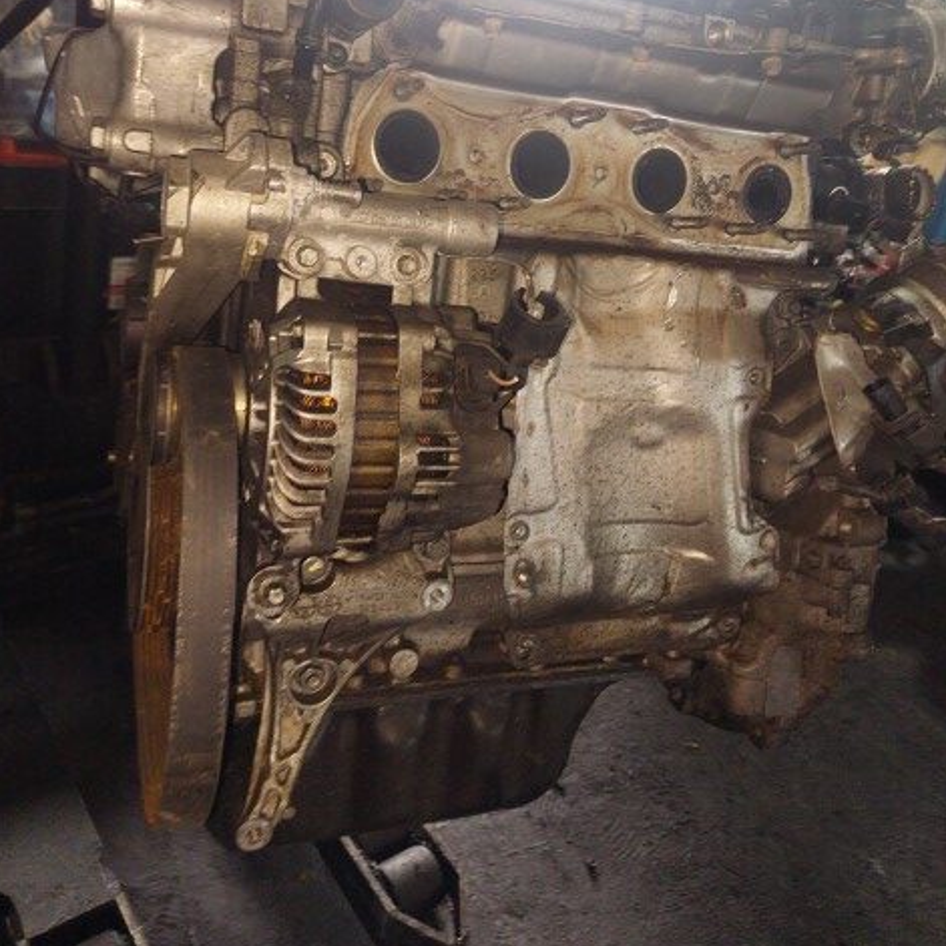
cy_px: 347
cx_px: 466
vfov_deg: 53.4
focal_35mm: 30
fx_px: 928
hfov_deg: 54.0
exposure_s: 1/100
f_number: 1.8
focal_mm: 5.23
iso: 200
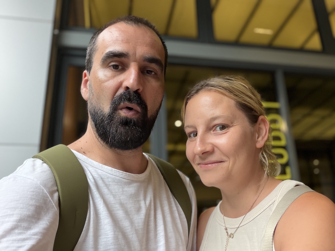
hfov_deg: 60.0
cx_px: 168
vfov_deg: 46.8
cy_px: 126
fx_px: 290
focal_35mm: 30
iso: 250
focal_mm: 2.71
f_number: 1.9
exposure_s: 1/50
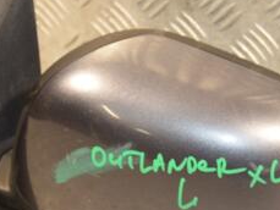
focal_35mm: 170
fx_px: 1378
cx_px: 203
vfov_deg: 8.7
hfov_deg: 11.6
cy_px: 129
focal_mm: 45
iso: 800
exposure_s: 1/125
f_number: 4.8
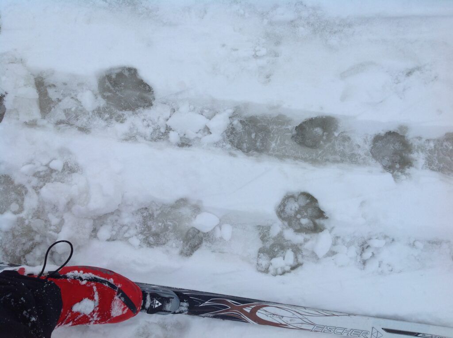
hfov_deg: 52.7
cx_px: 226
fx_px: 457
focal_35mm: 35
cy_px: 169
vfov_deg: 40.6
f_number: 2.4
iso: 50
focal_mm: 4.28
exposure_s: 1/210
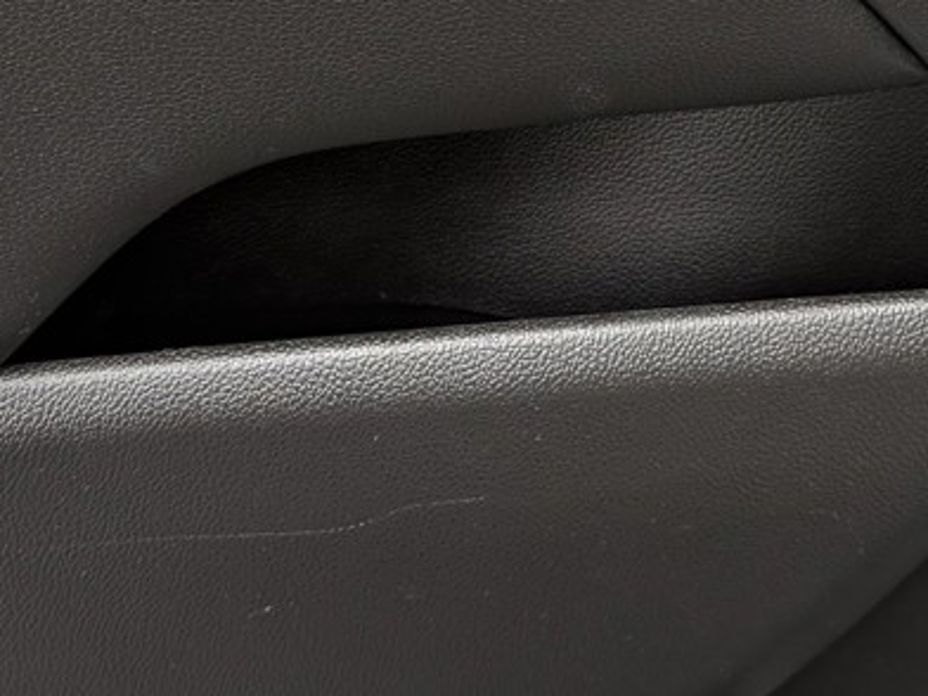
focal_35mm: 98
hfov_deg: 20.0
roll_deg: +1.8
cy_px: -232
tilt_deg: -27.5
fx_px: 2627
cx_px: 549
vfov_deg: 14.4
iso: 100
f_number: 1.78
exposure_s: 1/370
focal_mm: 6.76
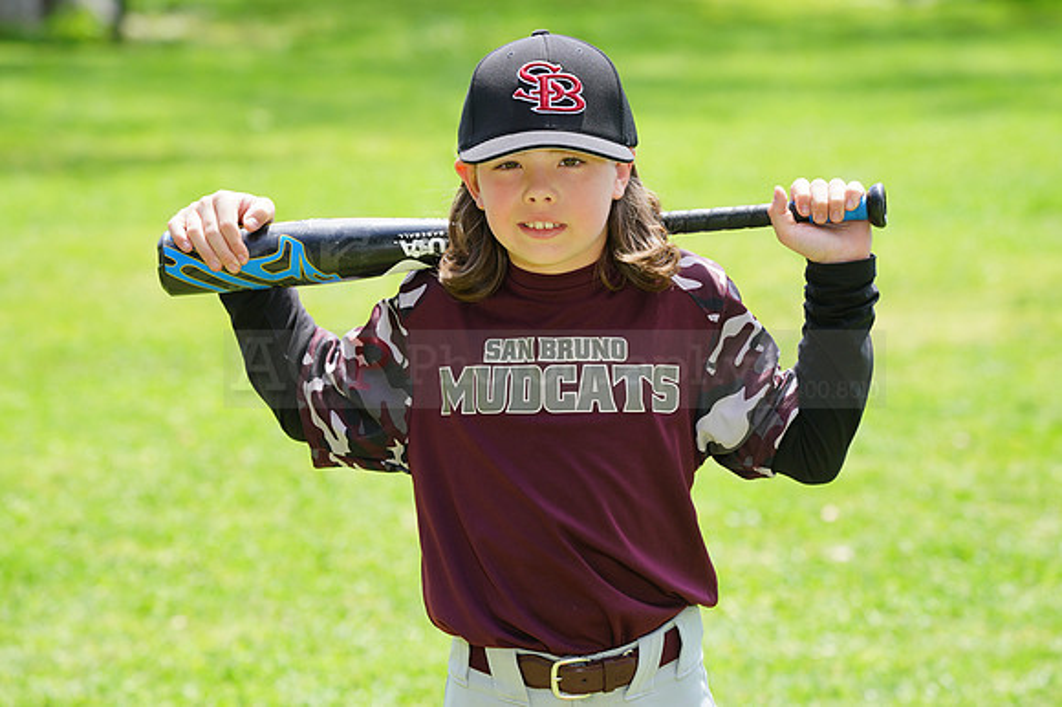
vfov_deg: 5.8
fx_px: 7017
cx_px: 531
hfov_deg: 8.7
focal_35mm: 238
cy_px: 354
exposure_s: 1/160
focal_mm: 238
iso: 200
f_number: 8
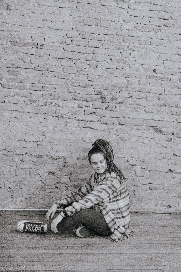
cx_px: 90
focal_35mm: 50
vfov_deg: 39.6
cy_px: 136
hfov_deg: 27.0
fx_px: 377
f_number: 1.4
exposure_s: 1/400
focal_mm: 50
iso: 6400
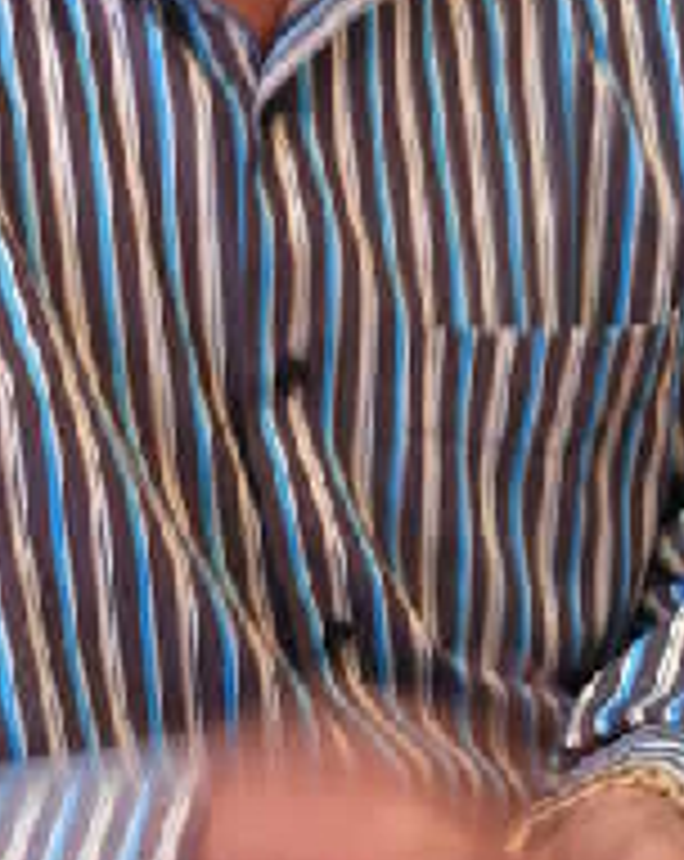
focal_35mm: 236
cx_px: 310
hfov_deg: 6.5
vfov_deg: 8.2
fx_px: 5991
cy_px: 293
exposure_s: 1/8
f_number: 3.9
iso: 141
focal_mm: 15.9
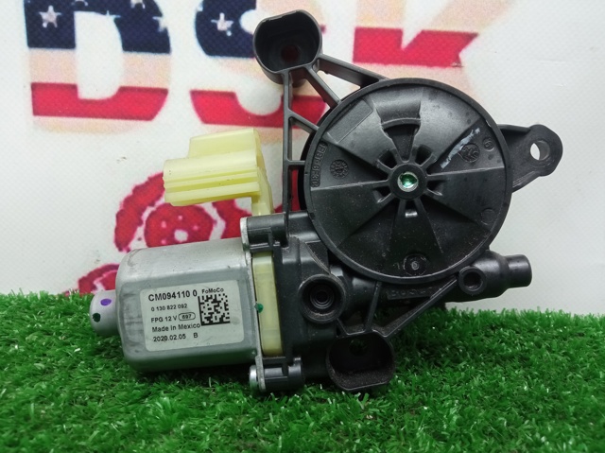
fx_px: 472
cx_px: 302
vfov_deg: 51.3
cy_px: 226
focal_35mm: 27
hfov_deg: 65.4
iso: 367
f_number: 2.2
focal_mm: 3.79
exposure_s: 1/33.3
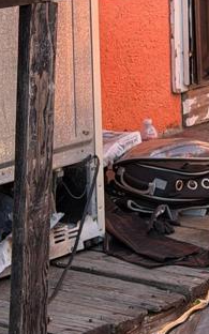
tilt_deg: -0.9
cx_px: 269
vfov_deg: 12.1
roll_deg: -0.5
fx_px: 1522
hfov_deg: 7.8
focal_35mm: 167
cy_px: -132
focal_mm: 6.76
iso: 100
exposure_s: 1/687
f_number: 1.78
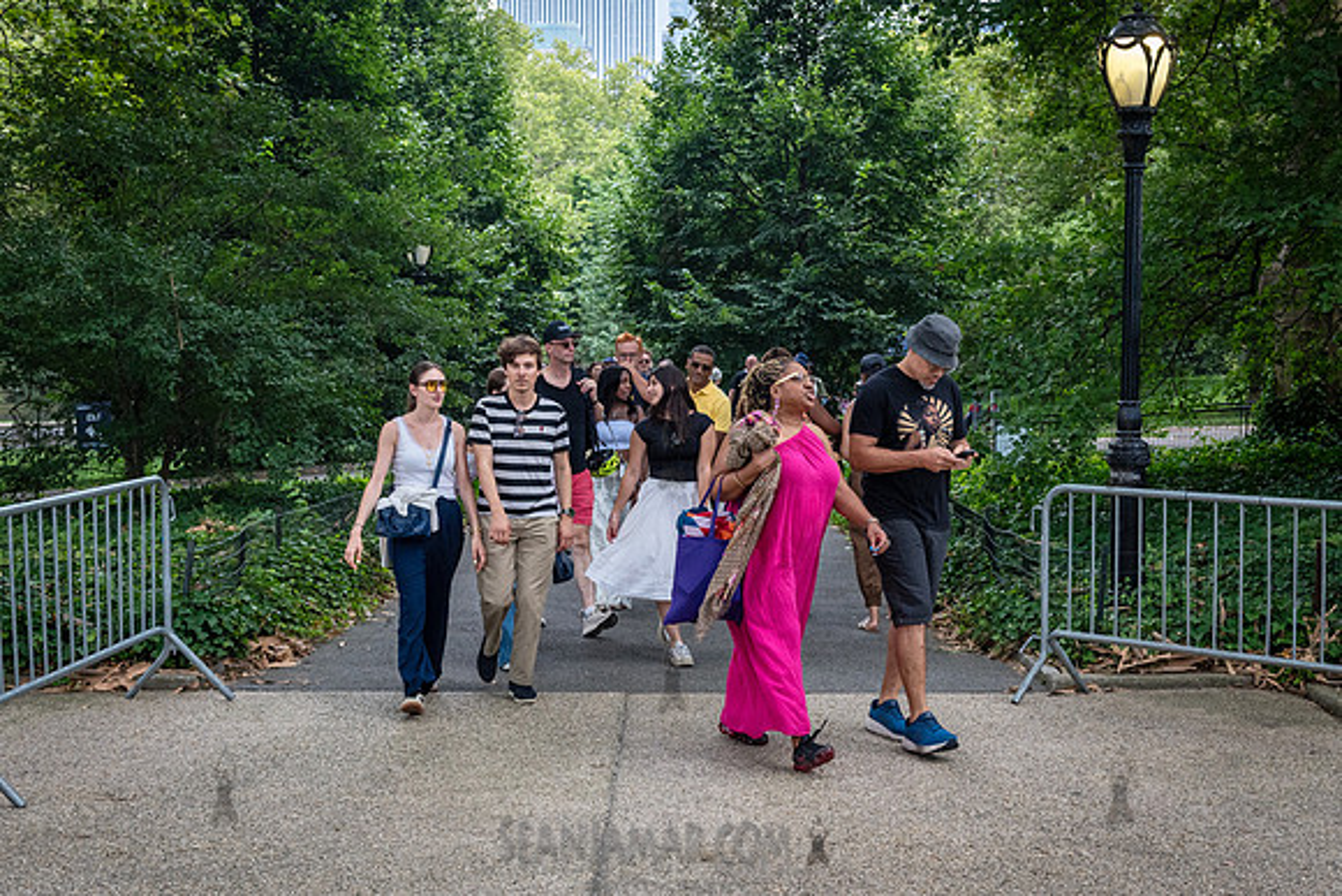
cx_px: 763
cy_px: 477
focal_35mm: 47
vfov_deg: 28.9
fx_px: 1740
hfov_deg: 42.1
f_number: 4.5
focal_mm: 38
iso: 1000
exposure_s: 1/500
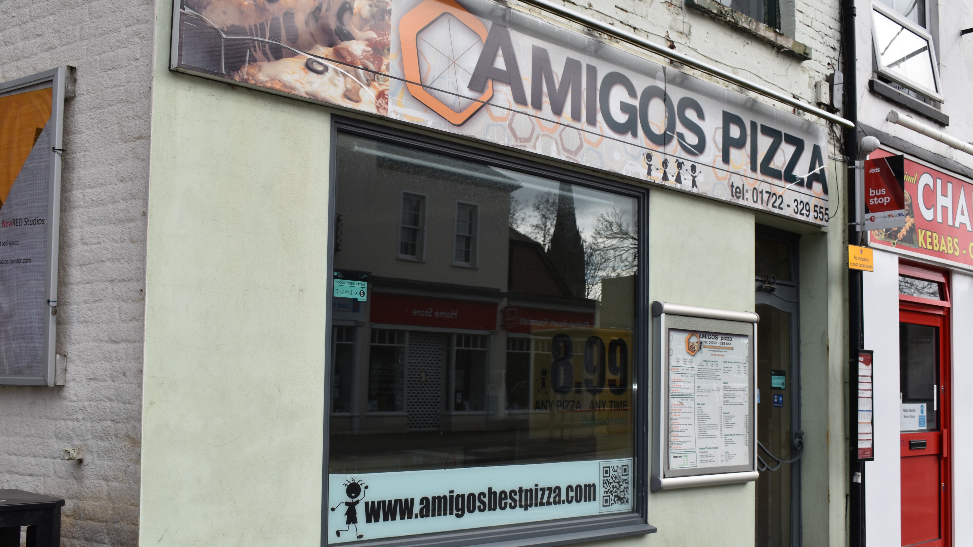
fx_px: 1020
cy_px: 306
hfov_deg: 51.0
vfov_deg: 30.0
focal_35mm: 40
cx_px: 487
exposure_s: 1/200
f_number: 9
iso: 100
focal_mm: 25
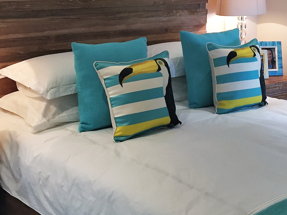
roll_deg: -2.3
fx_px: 572
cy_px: 34
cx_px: 190
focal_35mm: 69
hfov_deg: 28.0
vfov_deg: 21.0
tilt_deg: -7.8
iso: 64
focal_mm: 4.15
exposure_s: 1/33
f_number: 2.2
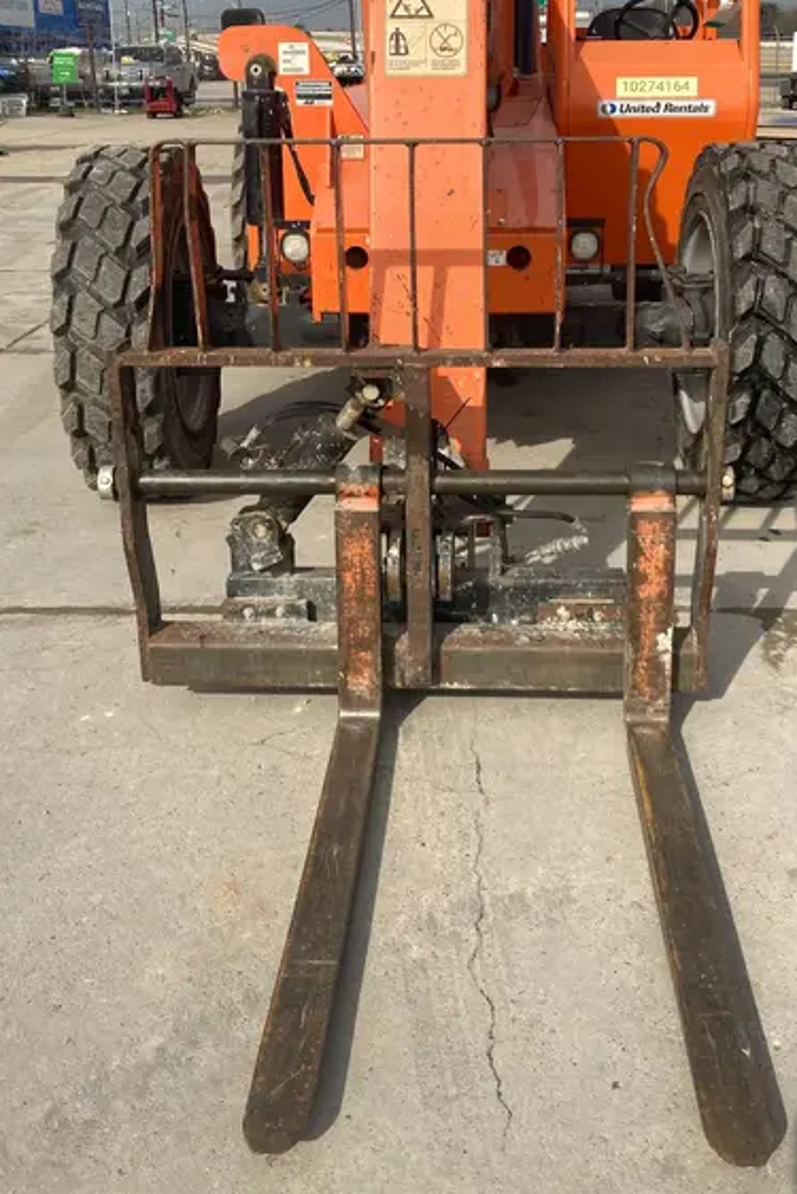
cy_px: 449
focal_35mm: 38
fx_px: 1261
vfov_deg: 50.2
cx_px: 408
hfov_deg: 35.1
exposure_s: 1/2857
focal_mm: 3.99
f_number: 1.8
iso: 25
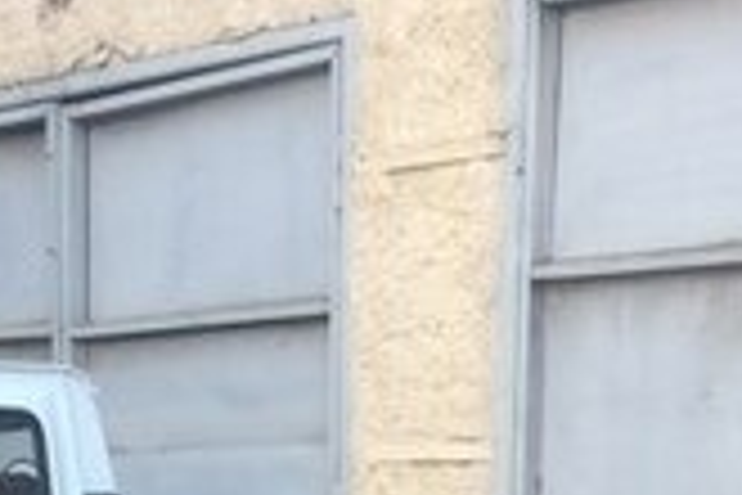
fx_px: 2494
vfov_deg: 10.5
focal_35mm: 121
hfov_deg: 16.9
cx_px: 319
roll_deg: +1.7
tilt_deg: -9.7
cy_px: 961
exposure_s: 1/33
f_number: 2.2
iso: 40
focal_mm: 4.15
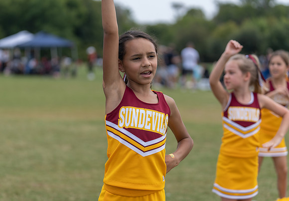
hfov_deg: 20.8
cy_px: 94
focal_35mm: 97
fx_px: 787
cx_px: 128
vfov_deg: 14.5
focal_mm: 88
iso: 80
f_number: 2.8
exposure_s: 1/1250
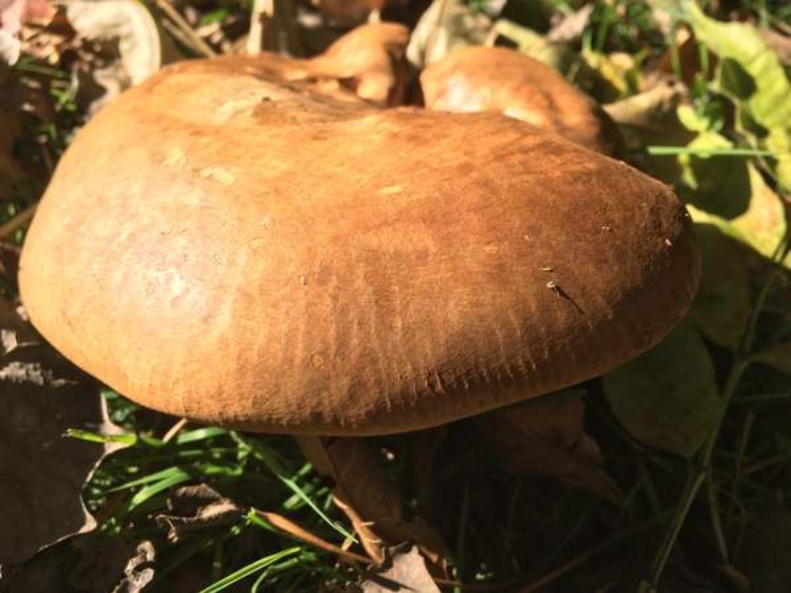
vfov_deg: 48.2
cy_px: 296
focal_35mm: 29
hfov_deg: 61.7
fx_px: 663
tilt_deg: -45.6
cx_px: 396
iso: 25
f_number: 2.2
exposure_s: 1/625
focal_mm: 4.15
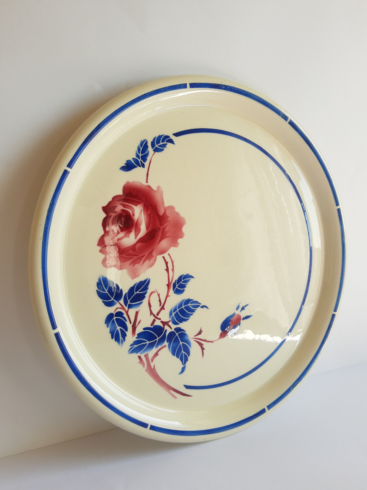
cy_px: 245
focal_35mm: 26
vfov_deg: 67.3
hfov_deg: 53.1
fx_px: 368
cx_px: 184
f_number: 1.8
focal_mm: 3.95
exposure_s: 1/147
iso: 40
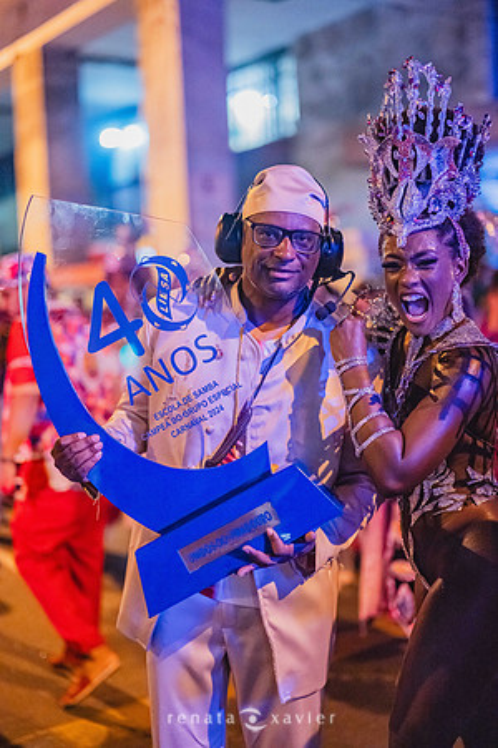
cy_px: 374
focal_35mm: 50
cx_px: 249
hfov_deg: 27.0
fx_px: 1037
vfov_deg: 39.6
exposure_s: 1/250
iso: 6400
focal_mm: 50
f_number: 1.2
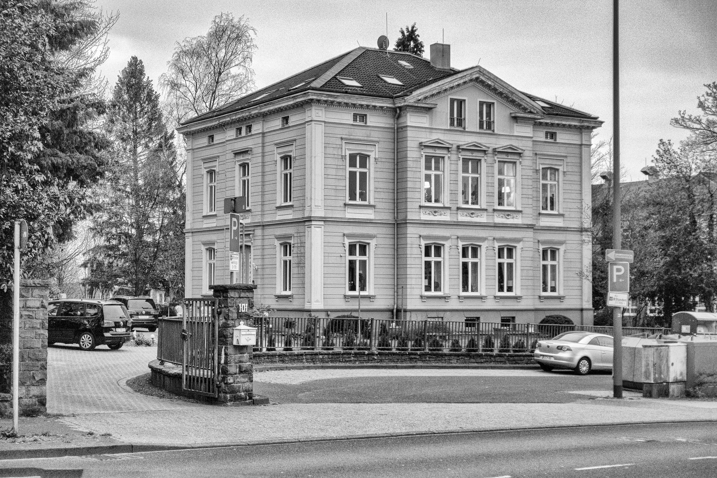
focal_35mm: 63
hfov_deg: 31.9
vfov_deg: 21.6
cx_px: 358
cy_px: 239
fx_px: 1255
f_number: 2.8
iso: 400
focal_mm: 22.95
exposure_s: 1/80
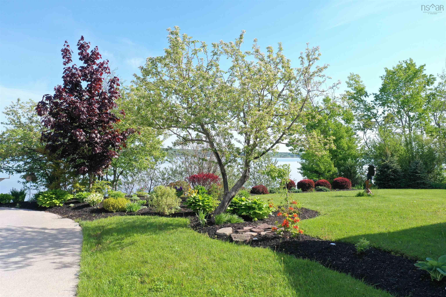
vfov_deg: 46.4
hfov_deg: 65.5
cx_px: 223
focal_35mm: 28
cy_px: 148
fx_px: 347
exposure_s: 1/240
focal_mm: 10.26
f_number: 5
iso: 100
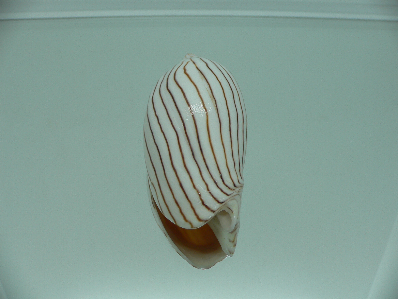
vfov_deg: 40.7
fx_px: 402
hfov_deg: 52.6
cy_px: 150
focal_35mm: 35
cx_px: 199
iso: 80
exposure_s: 1/80
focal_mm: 4.6
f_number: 2.8
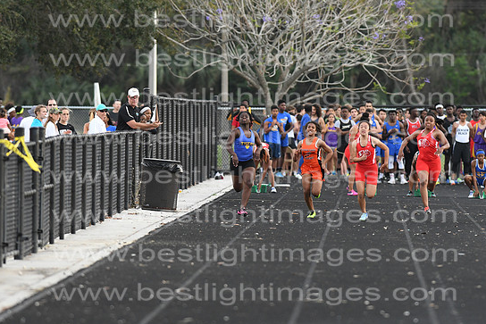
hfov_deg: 4.3
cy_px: 158
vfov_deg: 2.9
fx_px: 6481
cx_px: 255
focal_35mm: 480
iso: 2000
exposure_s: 1/1600
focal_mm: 300
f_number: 4
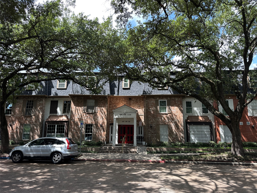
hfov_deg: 71.6
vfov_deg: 56.8
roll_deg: -1.0
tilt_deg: +10.9
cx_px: 128
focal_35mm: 24
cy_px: 96
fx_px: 178
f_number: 1.78
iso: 80
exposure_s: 1/564
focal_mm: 6.86
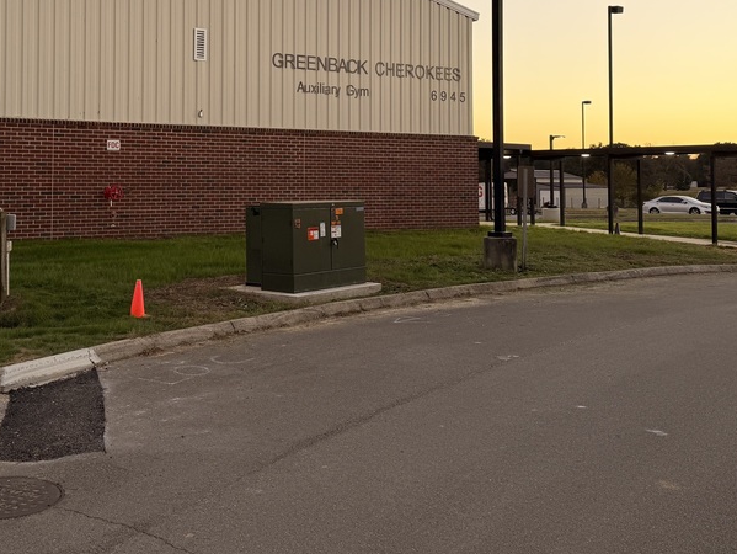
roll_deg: -0.3
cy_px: 130
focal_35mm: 41
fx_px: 873
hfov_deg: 44.5
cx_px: 203
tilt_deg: +2.4
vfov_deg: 34.3
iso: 80
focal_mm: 6.76
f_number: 1.78
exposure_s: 1/121
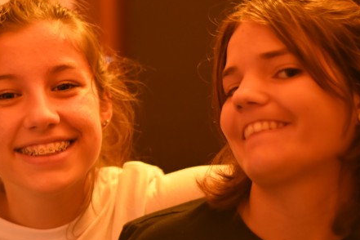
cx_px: 49
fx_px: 1090
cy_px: 126
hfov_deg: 18.5
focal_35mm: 109
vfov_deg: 12.6
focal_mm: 50
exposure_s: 1/60
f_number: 1.8
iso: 2000
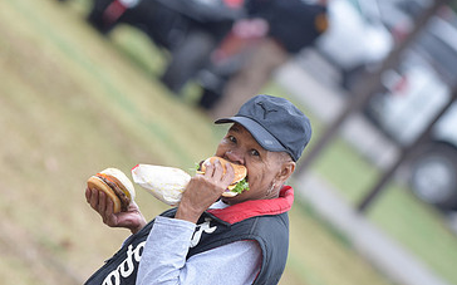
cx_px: 103
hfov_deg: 5.6
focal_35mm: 378
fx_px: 4703
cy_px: 165
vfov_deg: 3.5
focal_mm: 155
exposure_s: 1/640
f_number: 2.8
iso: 200
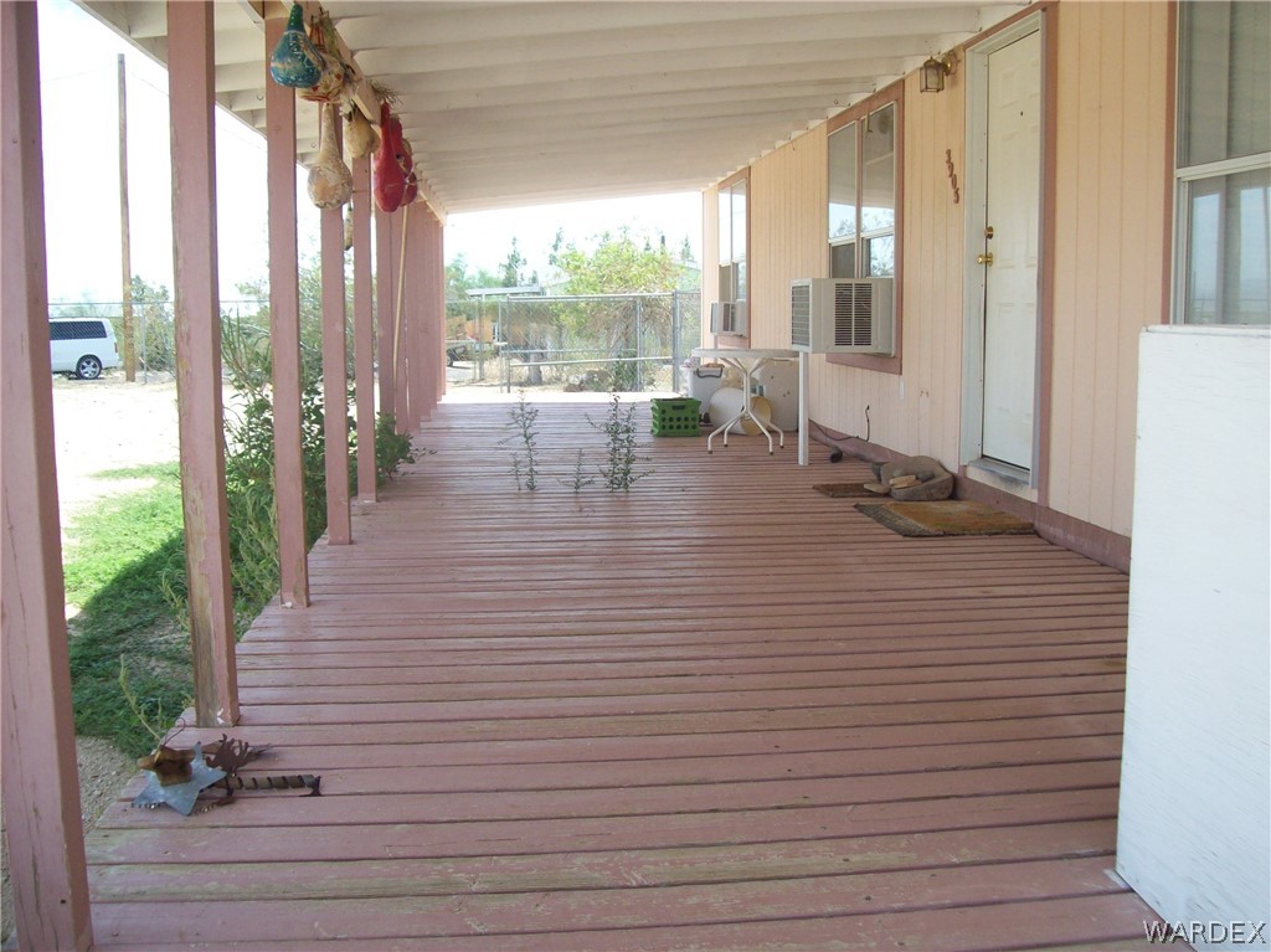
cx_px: 636
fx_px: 1321
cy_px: 476
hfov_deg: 51.4
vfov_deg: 39.6
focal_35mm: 36
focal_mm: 6
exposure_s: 1/502
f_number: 2.7
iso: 80
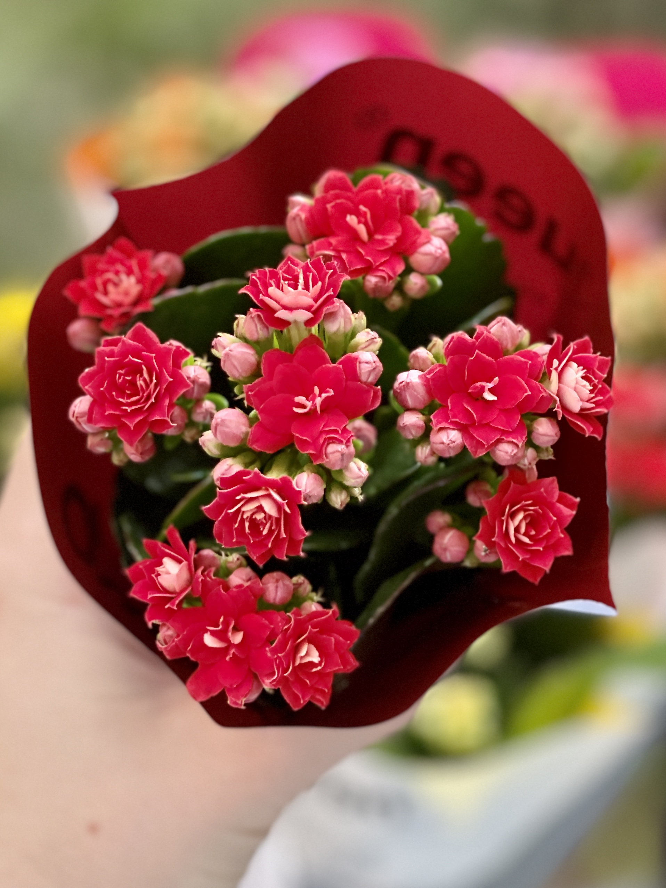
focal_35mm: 101
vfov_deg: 19.4
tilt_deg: -36.0
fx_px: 2591
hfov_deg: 14.6
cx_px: 325
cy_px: 456
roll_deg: +0.5
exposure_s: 1/121
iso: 125
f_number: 2.2
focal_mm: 7.5
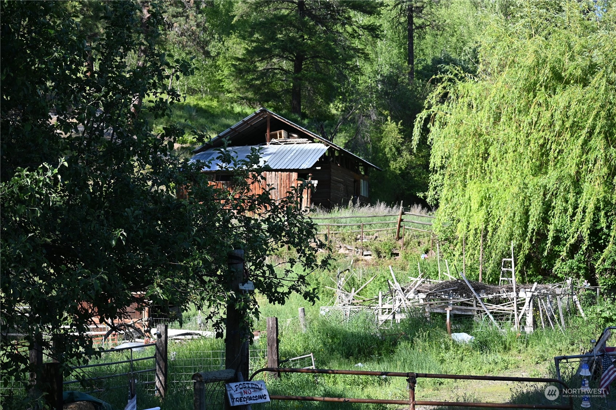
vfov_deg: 18.2
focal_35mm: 75
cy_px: 205
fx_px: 1283
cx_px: 308
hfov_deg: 27.0
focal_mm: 50
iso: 400
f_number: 5
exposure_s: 1/1250
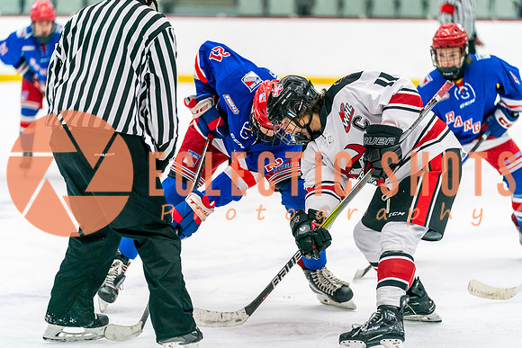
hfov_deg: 12.9
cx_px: 261
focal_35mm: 159
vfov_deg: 8.6
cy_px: 174
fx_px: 2306
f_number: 2.8
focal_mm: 159
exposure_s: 1/1250
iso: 3200
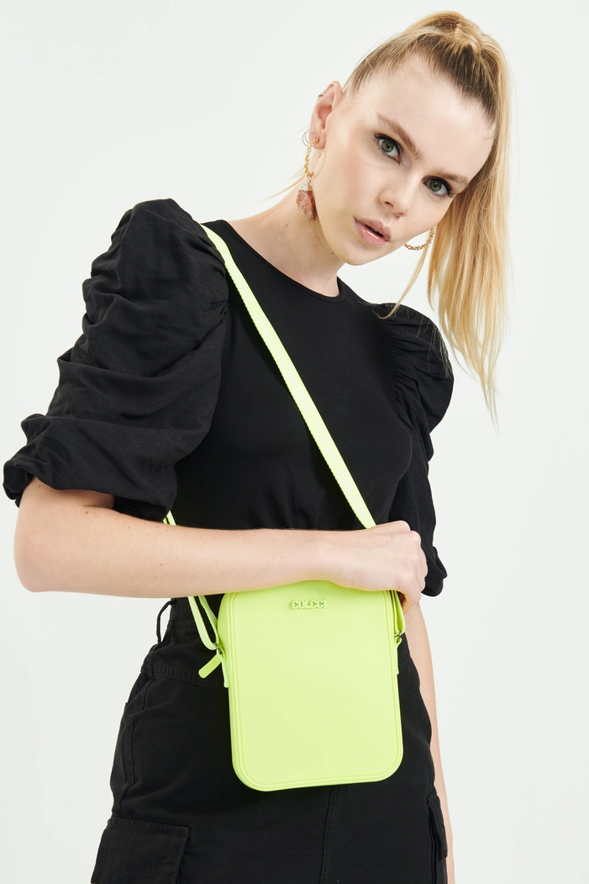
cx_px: 356
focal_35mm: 62
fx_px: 1521
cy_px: 534
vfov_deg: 32.3
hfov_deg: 21.9
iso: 250
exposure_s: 1/160
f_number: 7.1
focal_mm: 48
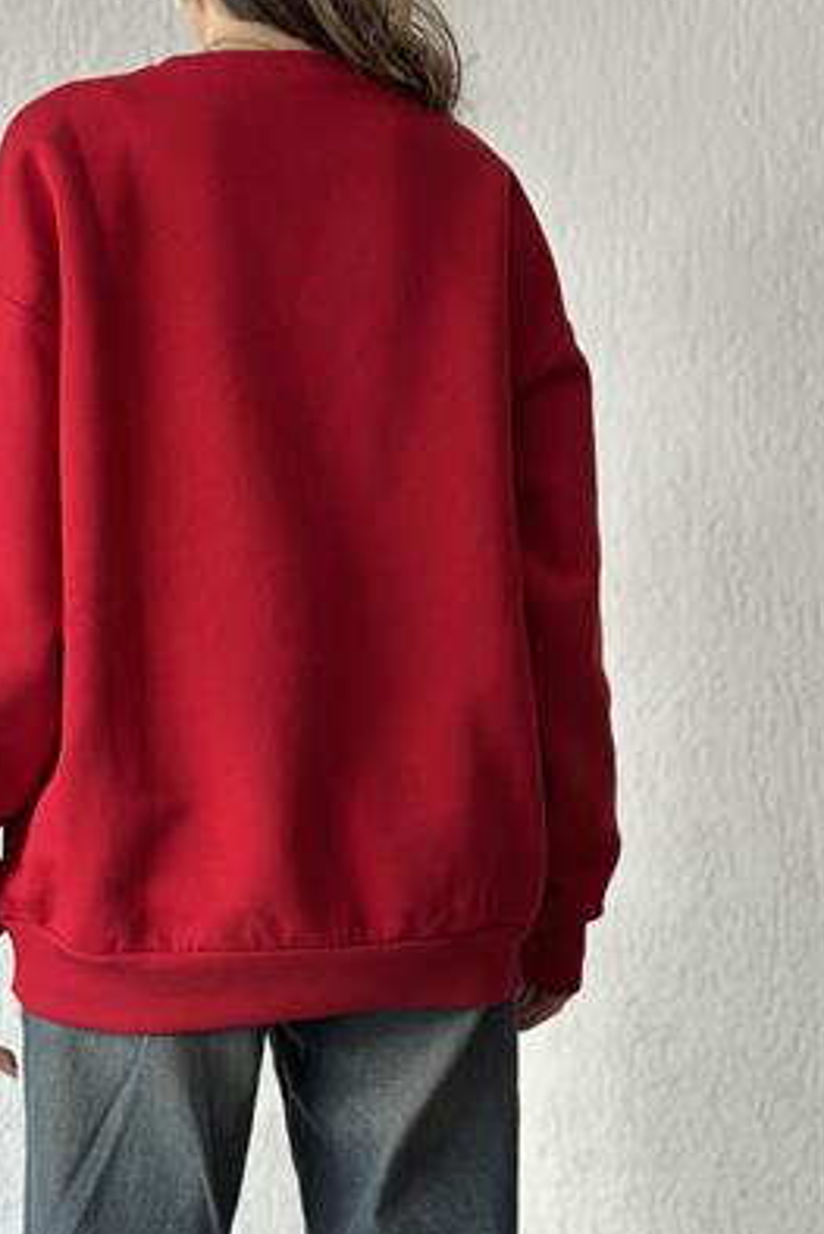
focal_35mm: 54
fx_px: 1852
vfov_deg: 36.9
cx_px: 326
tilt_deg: -2.0
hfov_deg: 25.0
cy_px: 617
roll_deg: +0.3
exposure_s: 1/60
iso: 250
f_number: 1.78
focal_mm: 6.86
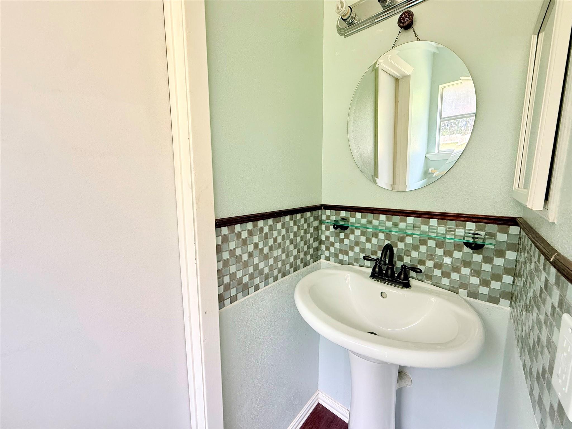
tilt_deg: -7.0
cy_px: 214
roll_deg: +0.8
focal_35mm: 14
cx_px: 286
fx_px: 231
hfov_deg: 102.1
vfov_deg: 85.7
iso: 200
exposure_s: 1/99
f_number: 2.2
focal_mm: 2.22
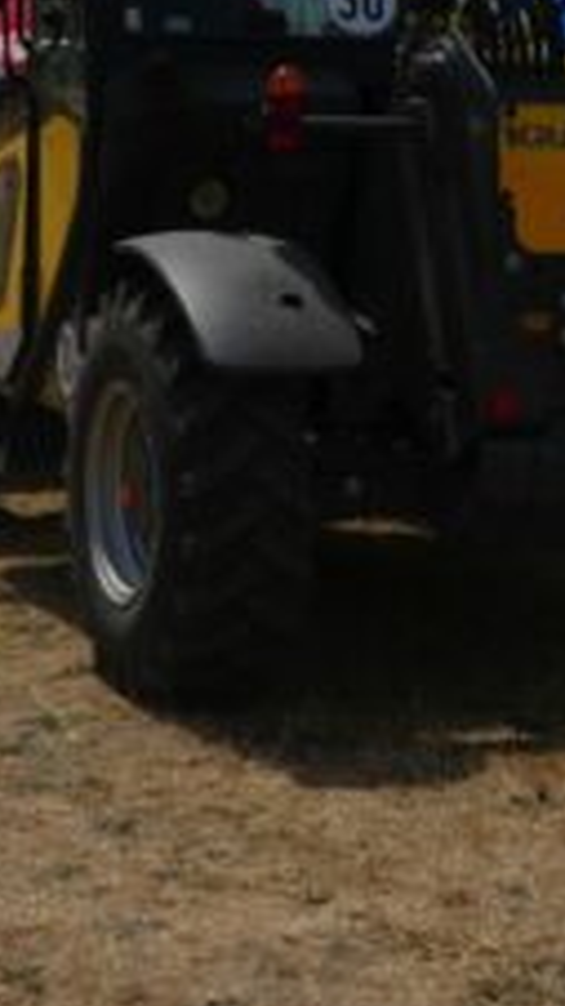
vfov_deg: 21.3
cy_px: -62
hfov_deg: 12.6
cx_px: 320
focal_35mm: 96
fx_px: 2559
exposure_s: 1/250
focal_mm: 18
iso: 100
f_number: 10
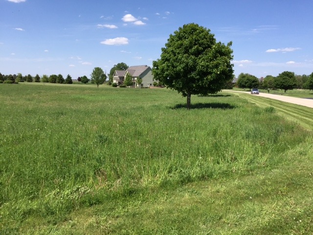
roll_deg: -1.3
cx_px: 156
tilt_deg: -8.6
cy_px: 118
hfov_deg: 61.7
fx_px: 262
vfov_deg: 48.2
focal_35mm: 29
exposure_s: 1/2198
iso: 32
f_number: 2.2
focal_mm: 4.15
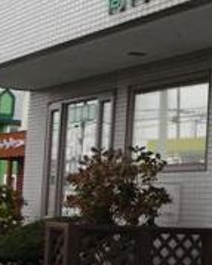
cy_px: 84
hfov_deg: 12.5
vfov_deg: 17.4
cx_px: 404
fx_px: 863
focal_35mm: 110
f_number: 3
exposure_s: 1/116
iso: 50
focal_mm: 5.8
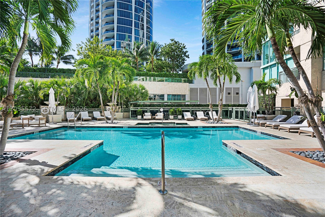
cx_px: 162
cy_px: 108
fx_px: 144
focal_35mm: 16
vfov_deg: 73.8
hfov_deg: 96.7
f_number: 8
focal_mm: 16
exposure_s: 1/250
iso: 100
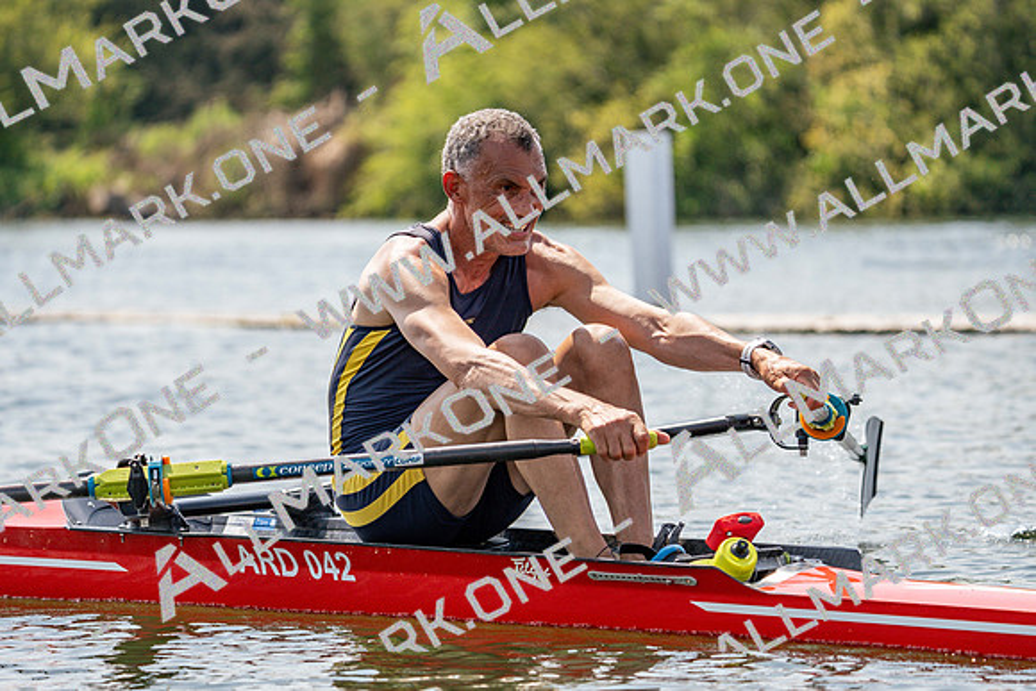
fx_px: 6419
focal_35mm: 223
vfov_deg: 6.2
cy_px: 346
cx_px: 518
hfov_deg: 9.2
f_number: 5.6
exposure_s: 1/1600
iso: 250
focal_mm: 223
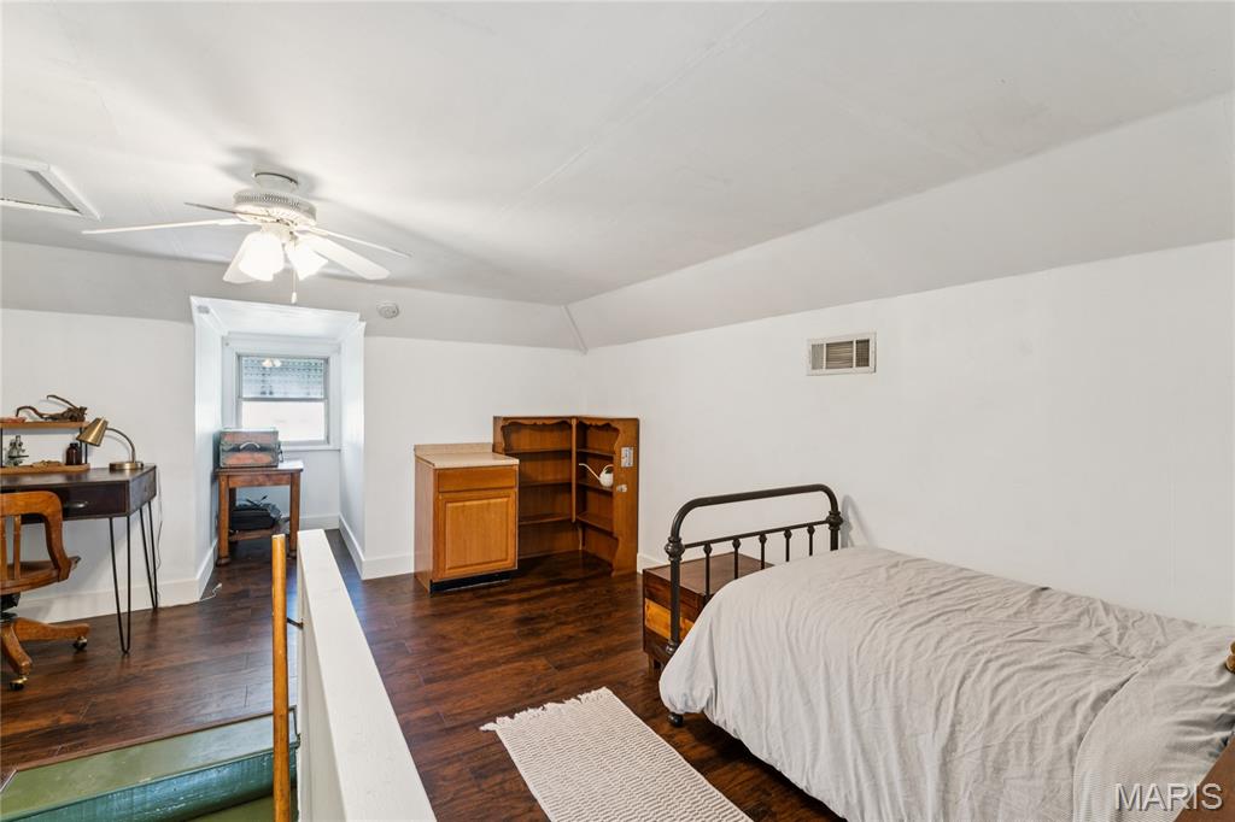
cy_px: 411
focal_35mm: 16
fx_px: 556
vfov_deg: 73.0
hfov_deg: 96.0
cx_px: 618
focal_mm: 16.2
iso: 200
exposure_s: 1
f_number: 13
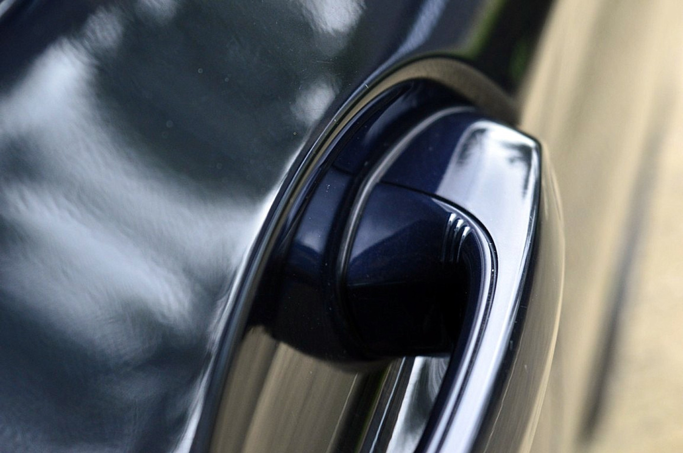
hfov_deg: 24.6
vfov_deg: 16.5
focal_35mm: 82
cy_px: 226
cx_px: 342
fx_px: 1563
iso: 800
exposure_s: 1/40
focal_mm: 55
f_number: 5.6
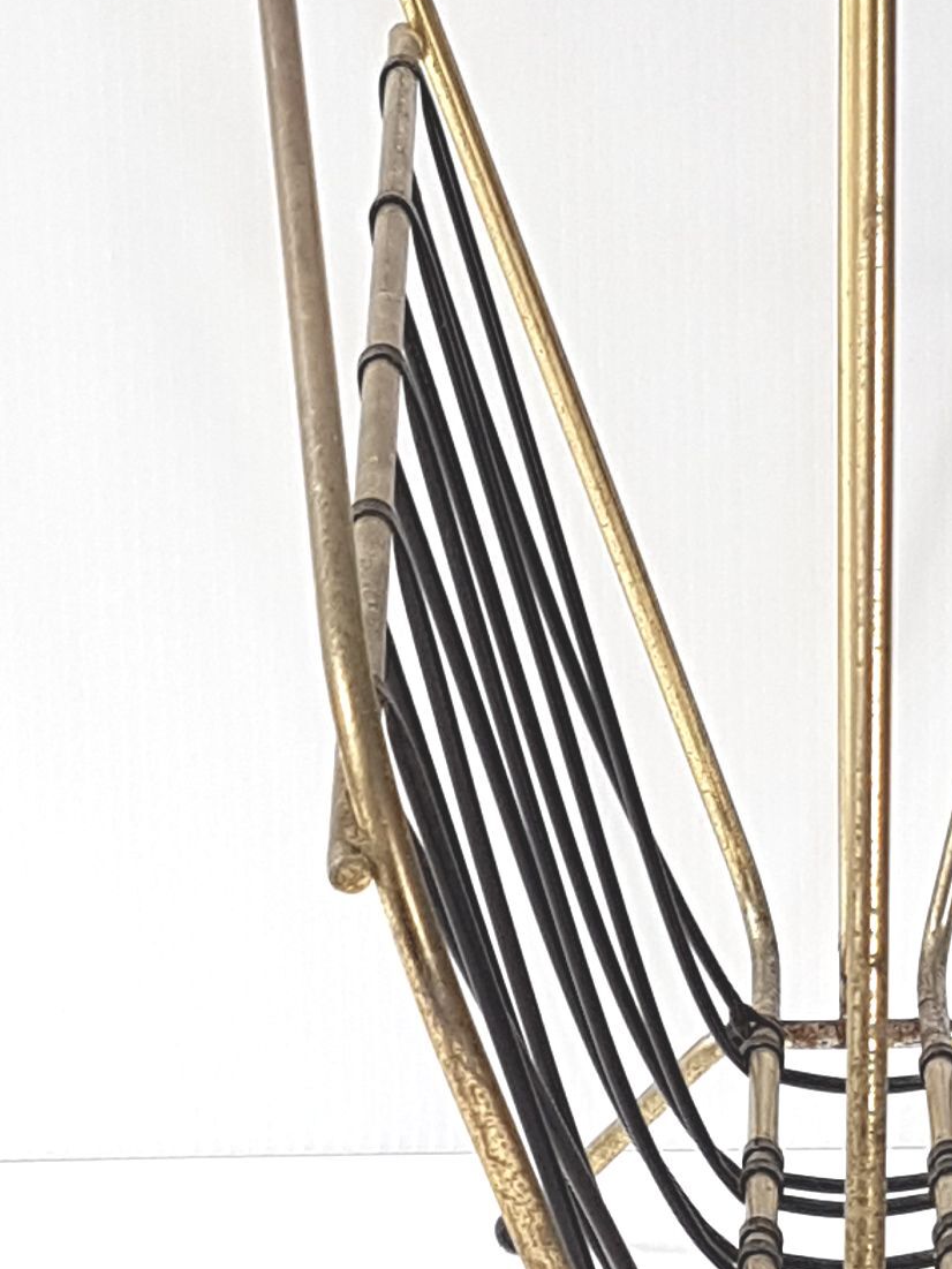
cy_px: 665
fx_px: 2493
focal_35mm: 68
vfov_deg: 28.6
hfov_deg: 20.6
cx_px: 1033
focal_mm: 4.2
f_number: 1.7
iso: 50
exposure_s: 1/120
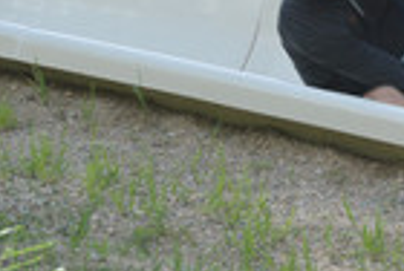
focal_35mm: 556
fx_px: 6253
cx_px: 548
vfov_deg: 2.5
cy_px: 148
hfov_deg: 3.7
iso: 1100
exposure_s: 1/1250
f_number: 6.3
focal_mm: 195
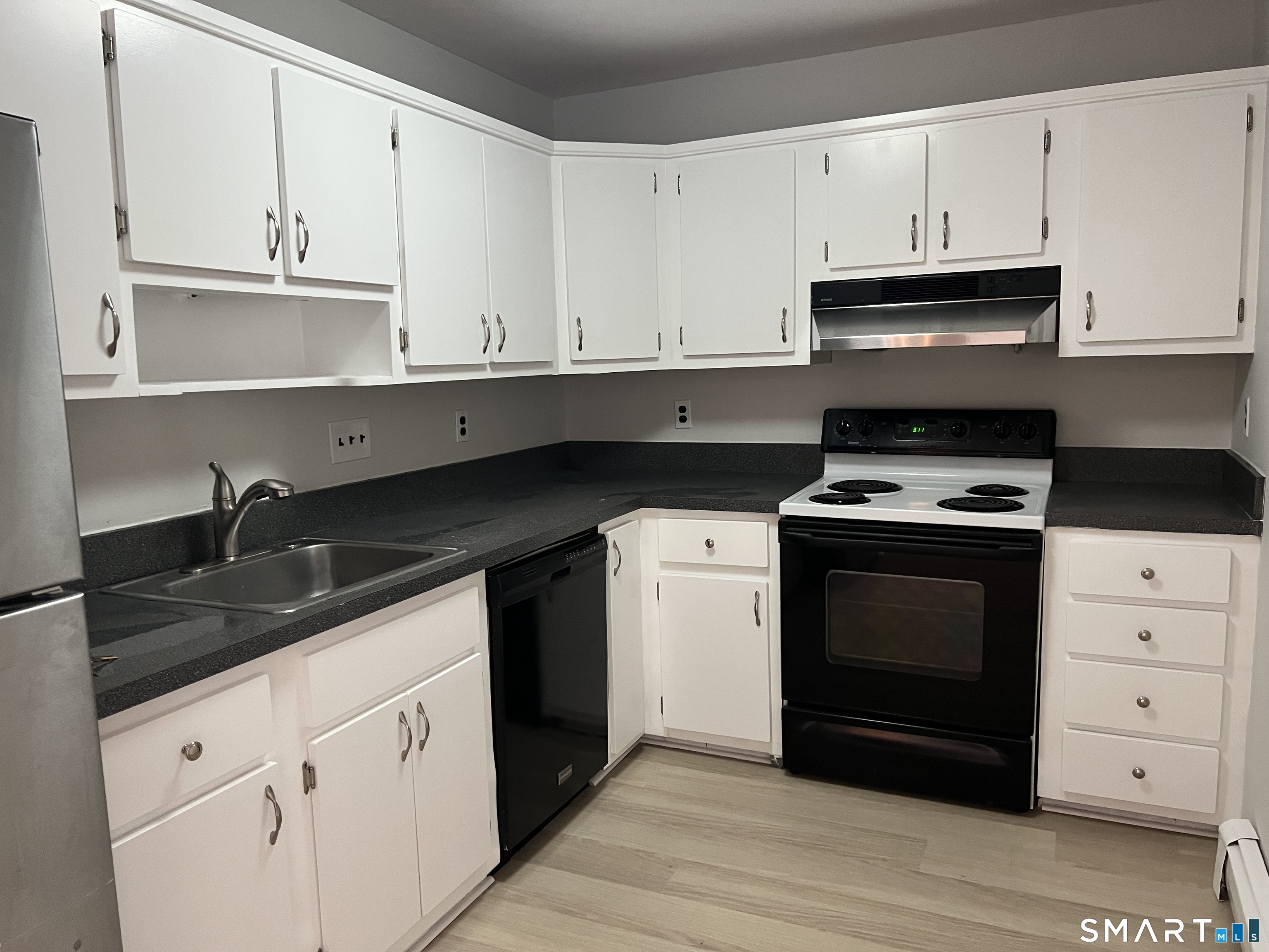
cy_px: 476
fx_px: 953
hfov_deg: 67.3
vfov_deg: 53.1
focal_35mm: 26
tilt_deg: -8.7
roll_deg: +1.4
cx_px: 634
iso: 250
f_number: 1.5
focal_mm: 5.7
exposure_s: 1/60
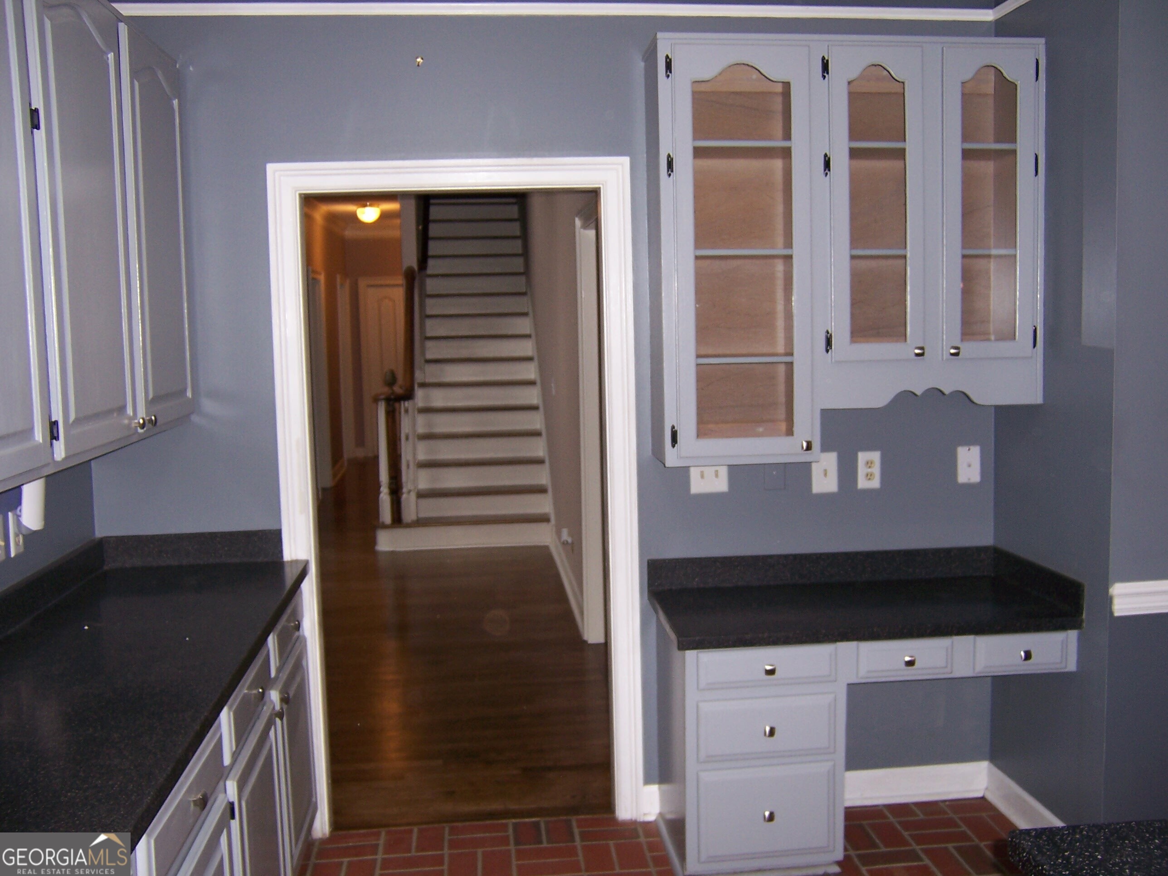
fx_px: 1113
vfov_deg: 42.9
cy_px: 438
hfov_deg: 55.4
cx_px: 584
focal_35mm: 33
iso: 80
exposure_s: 1/60
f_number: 2.8
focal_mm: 5.5
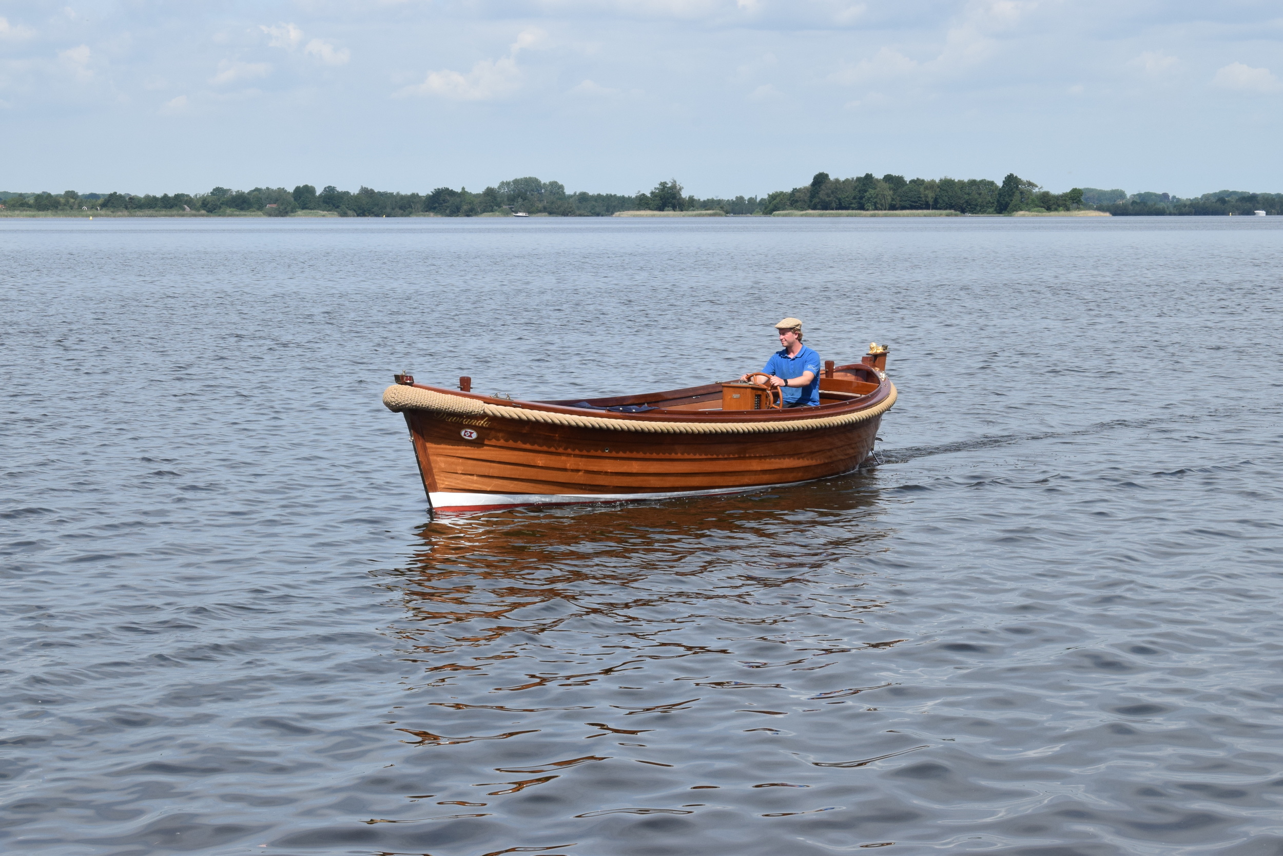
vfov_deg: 16.6
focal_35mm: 82
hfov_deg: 24.6
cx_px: 642
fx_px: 2941
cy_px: 428
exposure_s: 1/400
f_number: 18
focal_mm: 55
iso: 640
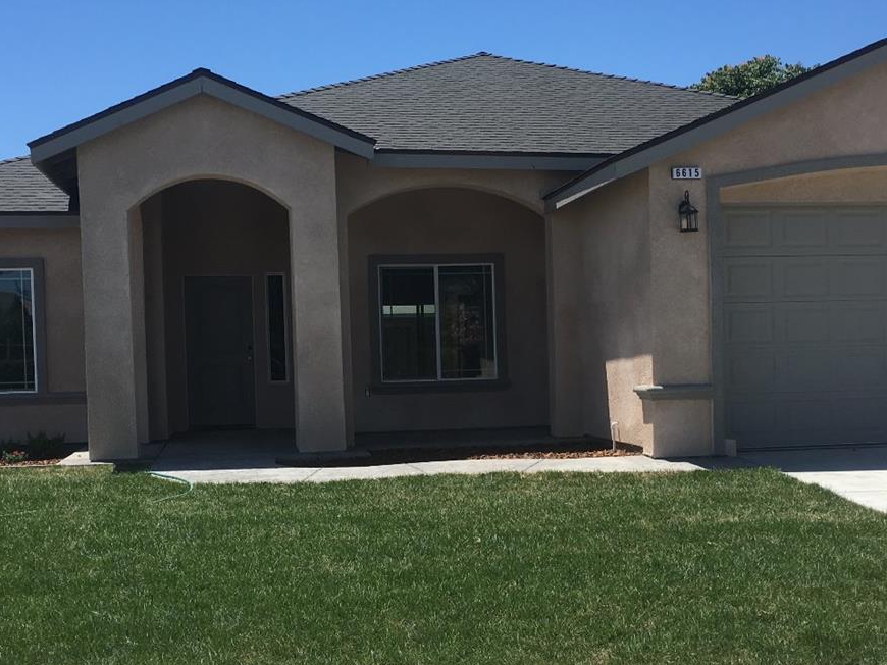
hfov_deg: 38.1
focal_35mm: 50
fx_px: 1281
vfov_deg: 29.0
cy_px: 409
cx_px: 502
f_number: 2.2
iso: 25
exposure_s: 1/1425
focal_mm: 4.15
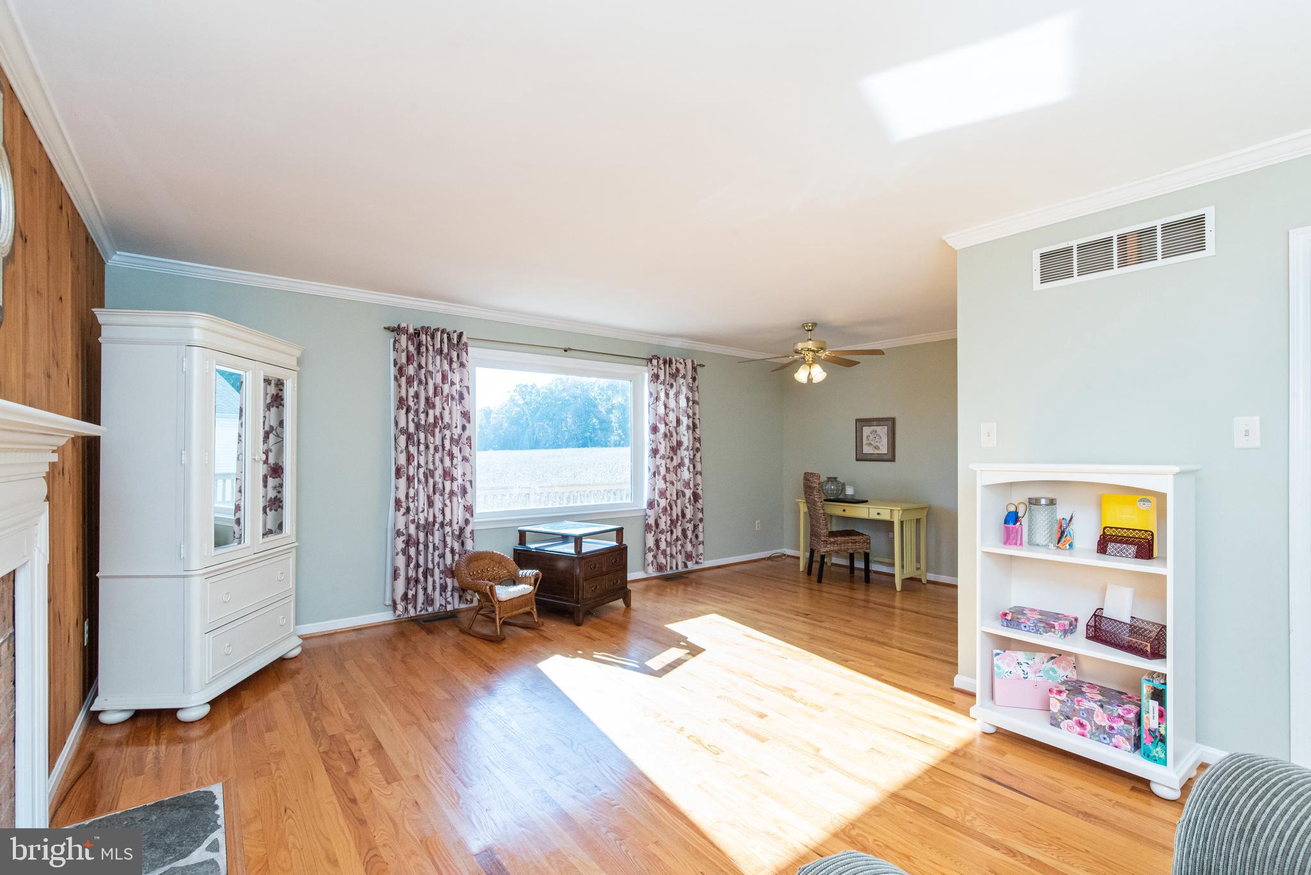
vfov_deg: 77.4
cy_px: 438
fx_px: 546
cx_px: 656
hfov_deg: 100.4
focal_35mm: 15
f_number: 16
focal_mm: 15
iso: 2000
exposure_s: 1/200
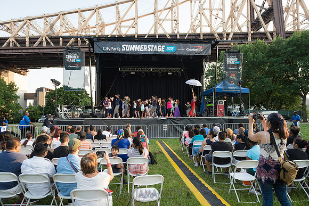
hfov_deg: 73.7
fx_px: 206
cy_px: 103
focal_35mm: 24
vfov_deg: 53.2
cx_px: 154
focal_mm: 24
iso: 400
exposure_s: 1/400
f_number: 4.5
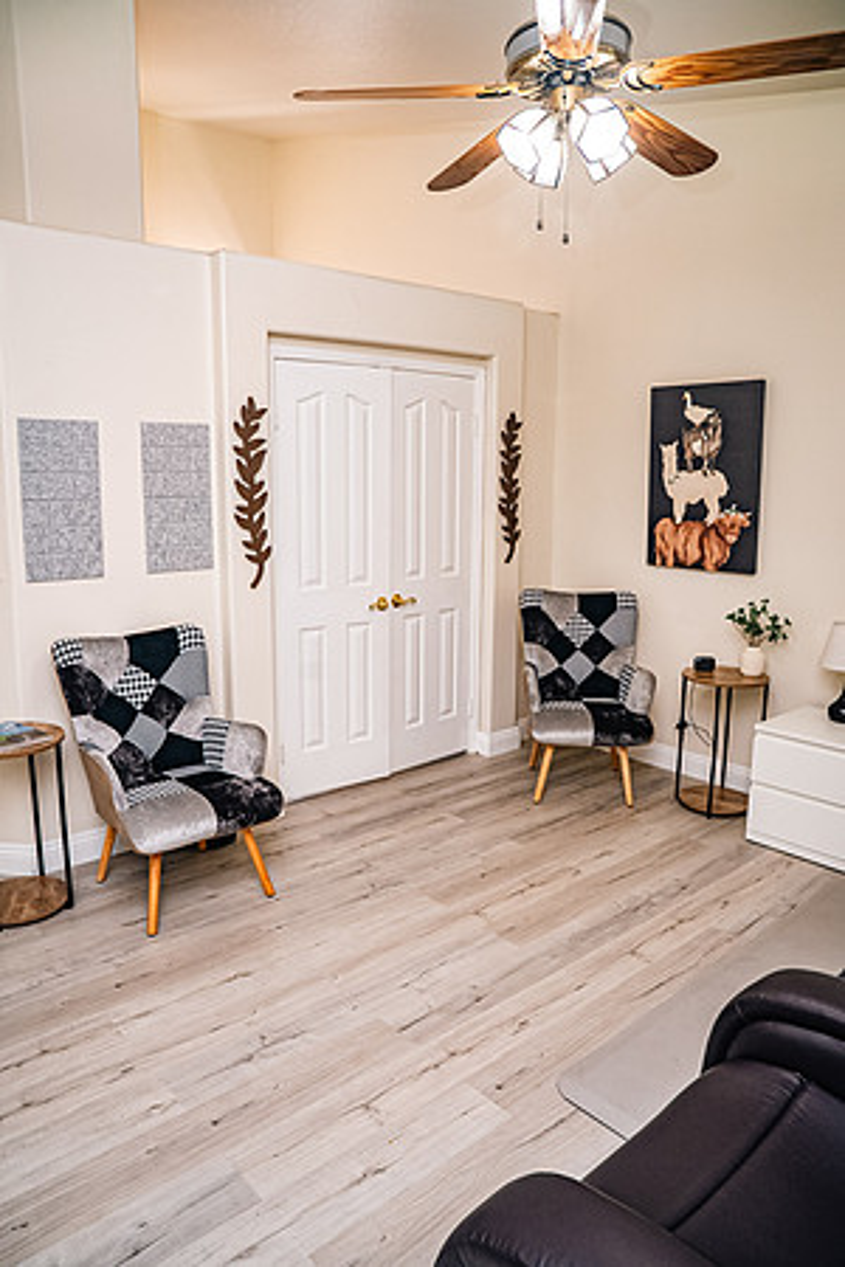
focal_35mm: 24
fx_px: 845
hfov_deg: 53.1
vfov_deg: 73.7
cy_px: 634
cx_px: 422
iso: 640
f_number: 5.6
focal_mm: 24
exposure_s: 1/100
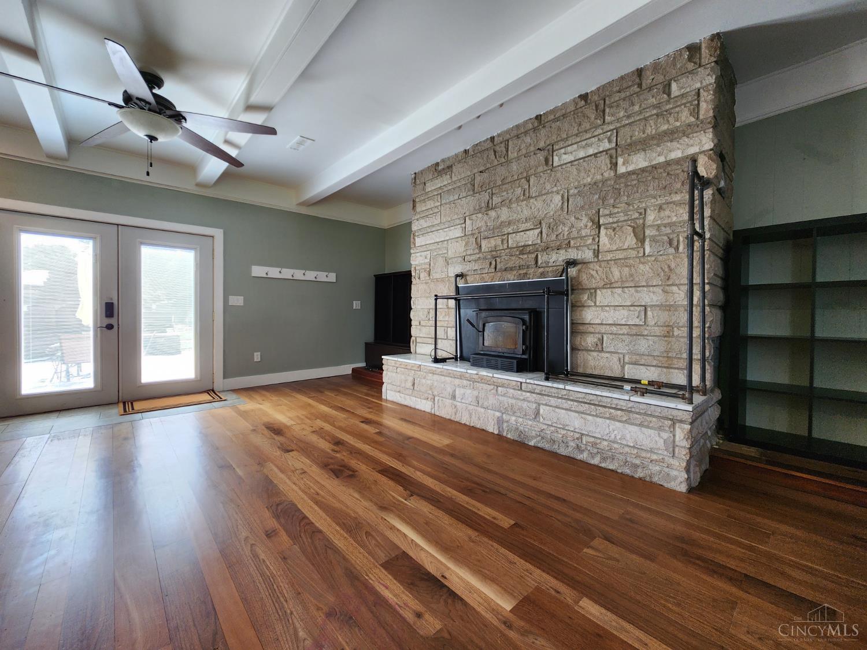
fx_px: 326
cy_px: 325
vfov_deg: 89.9
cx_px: 434
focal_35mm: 13
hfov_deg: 106.2
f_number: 2.2
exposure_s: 1/60
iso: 100
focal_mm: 2.2
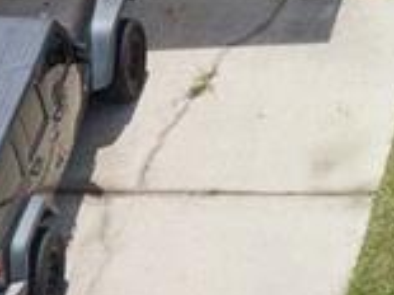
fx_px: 1808
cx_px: 1101
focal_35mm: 159
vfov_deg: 8.4
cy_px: -465
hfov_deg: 10.0
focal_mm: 8.7
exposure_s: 1/60
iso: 400
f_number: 1.8
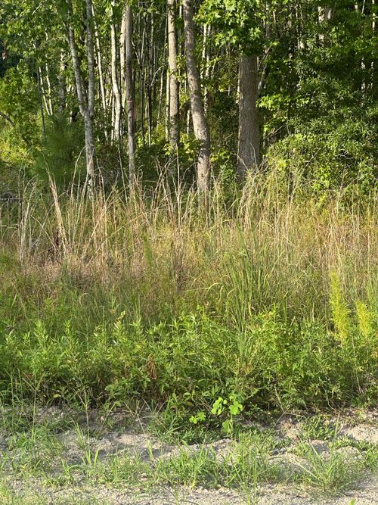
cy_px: 252
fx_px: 1121
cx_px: 189
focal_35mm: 77
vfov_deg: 25.3
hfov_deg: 19.1
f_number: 2.8
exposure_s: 1/163
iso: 32
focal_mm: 9
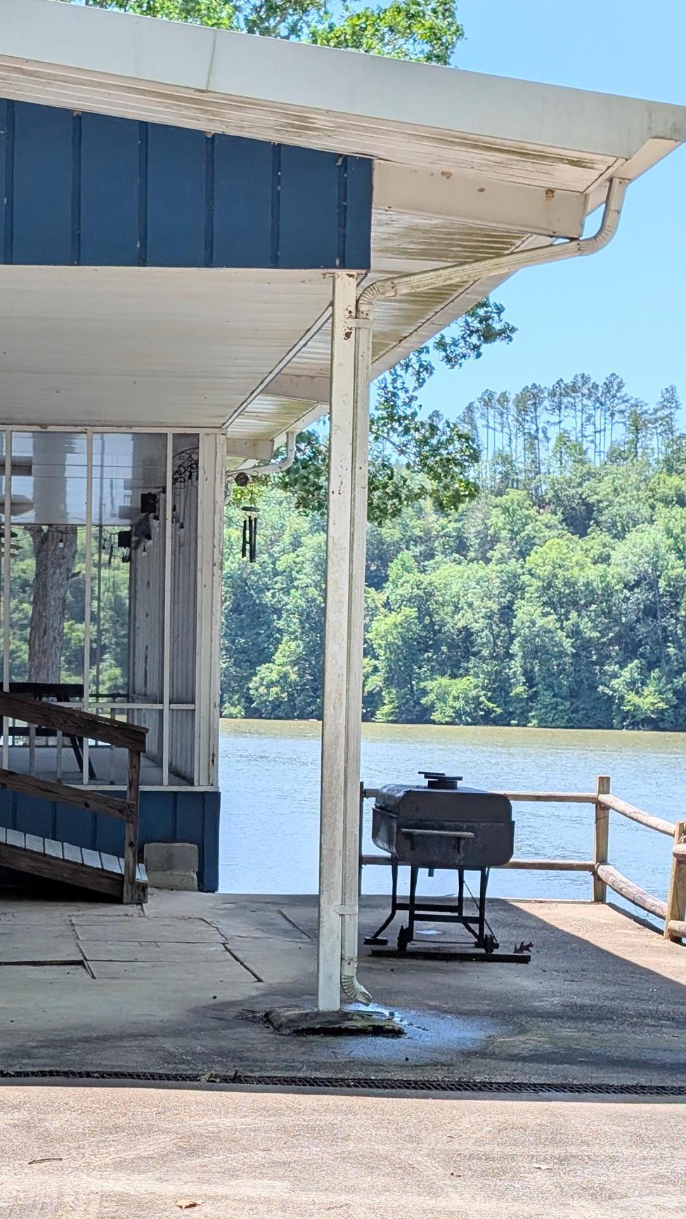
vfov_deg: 29.7
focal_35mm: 71
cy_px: 739
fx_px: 2296
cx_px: 87
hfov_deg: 16.8
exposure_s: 1/873
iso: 22
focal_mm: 6.9
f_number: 1.68
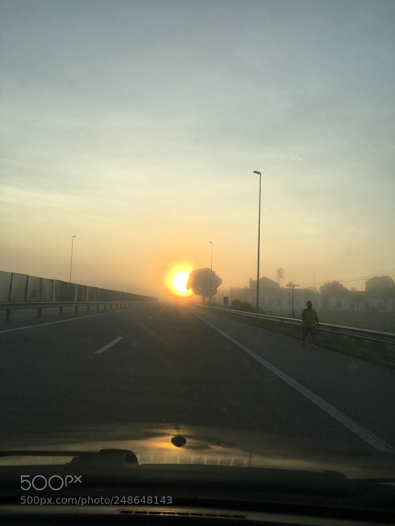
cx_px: 198
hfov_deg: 48.2
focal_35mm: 29
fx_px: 441
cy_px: 263
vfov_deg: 61.7
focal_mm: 4.15
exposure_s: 1/801
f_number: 2.2
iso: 25
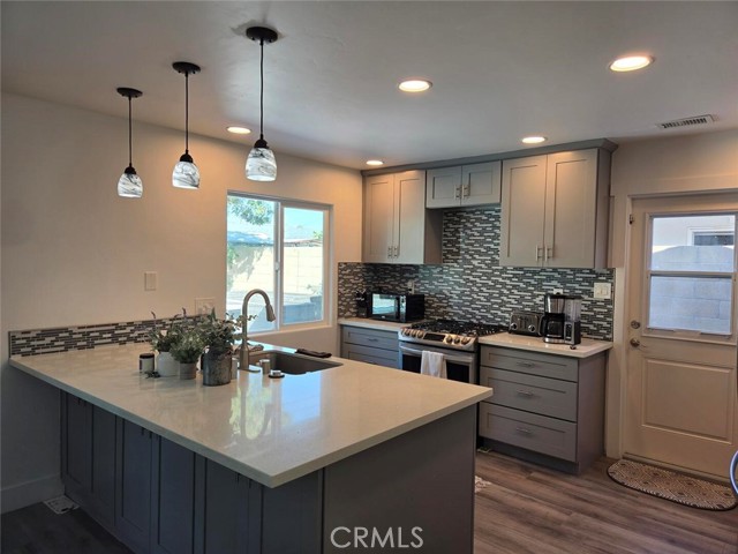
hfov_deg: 73.9
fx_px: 490
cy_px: 277
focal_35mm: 23
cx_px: 369
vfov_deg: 58.9
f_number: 1.8
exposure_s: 1/120
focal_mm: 5.4
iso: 40
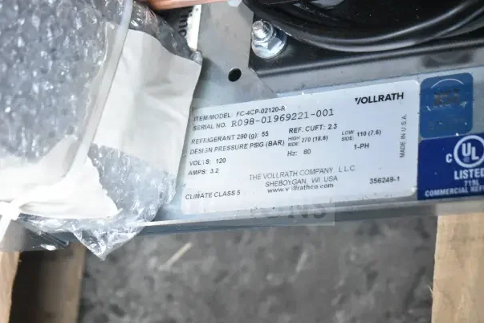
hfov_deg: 24.3
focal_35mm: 84
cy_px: 162
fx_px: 1123
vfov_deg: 16.4
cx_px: 244
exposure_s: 1/100
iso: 7200
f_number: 5.6
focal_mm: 55
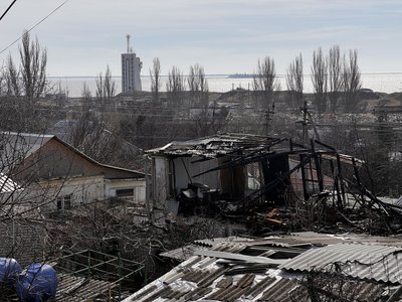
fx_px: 894
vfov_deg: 19.1
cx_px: 201
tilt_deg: -4.9
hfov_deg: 25.3
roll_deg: +1.1
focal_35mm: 77
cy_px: 151
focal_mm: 9
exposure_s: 1/1167
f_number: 2.8
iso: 32
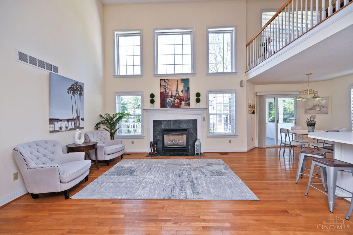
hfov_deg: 104.3
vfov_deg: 81.2
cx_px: 176
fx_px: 137
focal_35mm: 14
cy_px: 118
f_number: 5.6
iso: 200
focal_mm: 14
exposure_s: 1/100
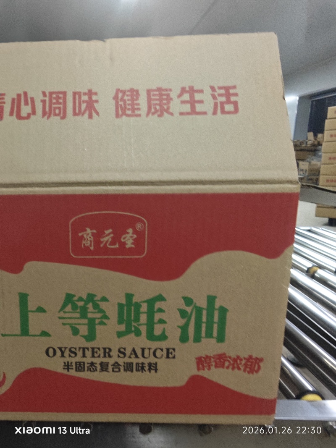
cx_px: 168
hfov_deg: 58.9
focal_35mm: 23
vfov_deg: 73.9
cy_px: 224
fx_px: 298
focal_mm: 2.03
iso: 320
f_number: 1.8
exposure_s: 1/24
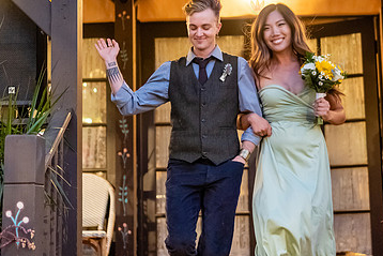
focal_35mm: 89
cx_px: 227
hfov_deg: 22.8
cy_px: 87
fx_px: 947
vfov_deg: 15.3
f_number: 1.8
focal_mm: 55
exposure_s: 1/200
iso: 2500
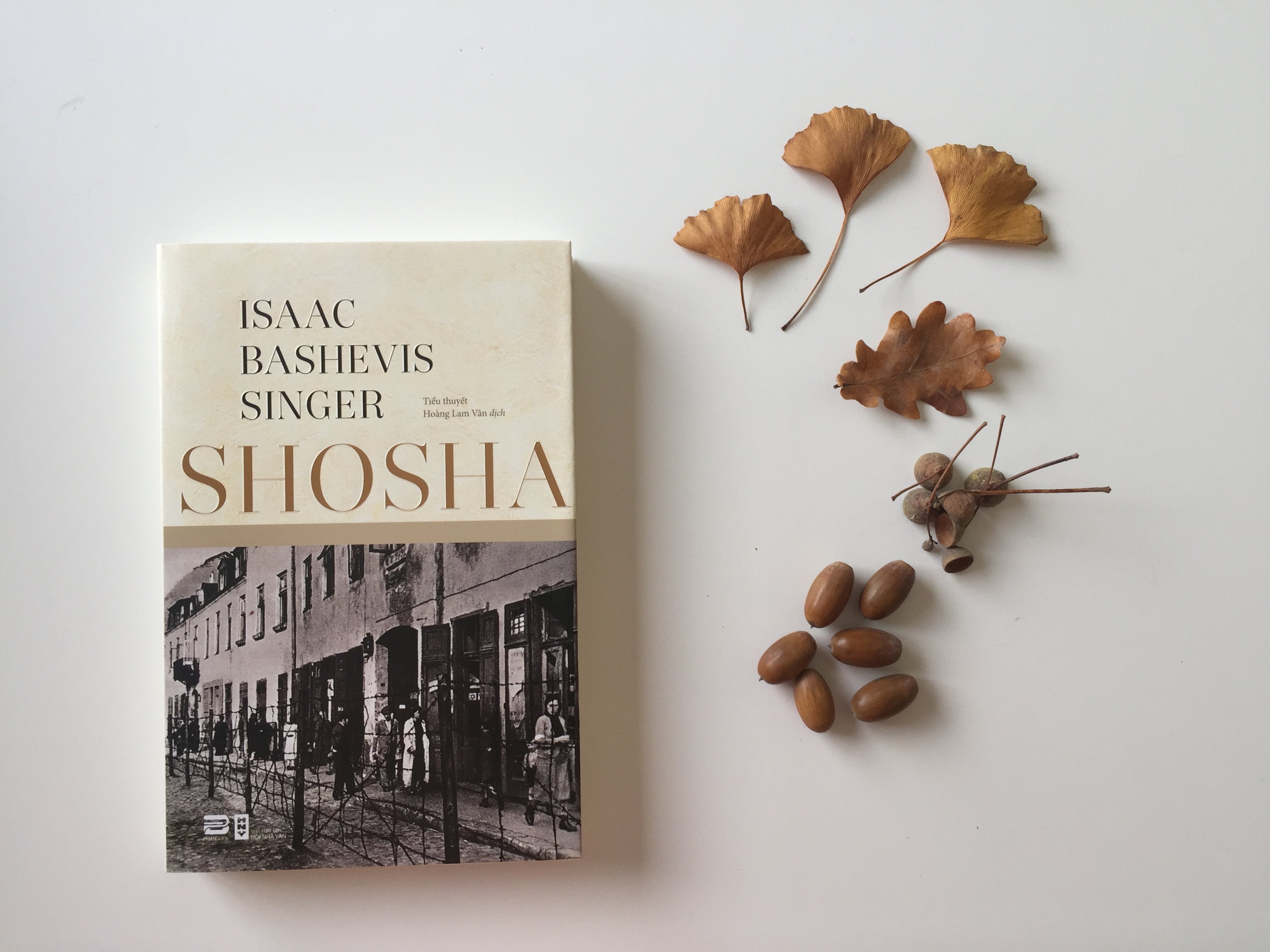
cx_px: 635
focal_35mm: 29
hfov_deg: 61.7
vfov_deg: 48.2
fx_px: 1064
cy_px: 476
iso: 32
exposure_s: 1/100
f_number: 2.2
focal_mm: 4.15
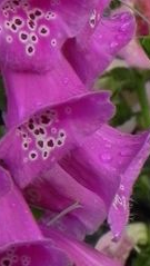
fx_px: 2693
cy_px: -19
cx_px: 79
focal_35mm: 382
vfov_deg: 5.6
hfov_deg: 3.2
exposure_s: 1/640
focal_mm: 18.8
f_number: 4.5
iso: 160
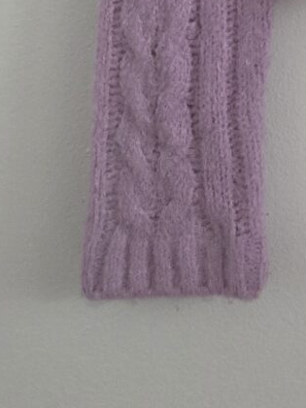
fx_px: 1322
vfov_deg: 14.9
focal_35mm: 112
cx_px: 630
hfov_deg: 11.7
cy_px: -367
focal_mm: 5.4
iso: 640
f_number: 1.8
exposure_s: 1/60
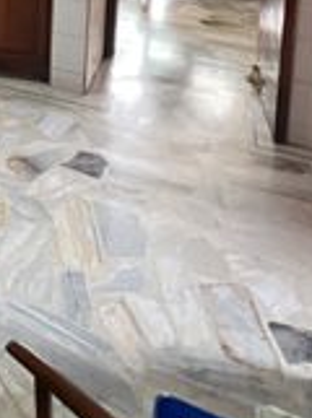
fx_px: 652
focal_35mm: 54
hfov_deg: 20.8
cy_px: -139
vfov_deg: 28.5
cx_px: -213
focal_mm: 1.57
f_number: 1.8
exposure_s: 1/60
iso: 400
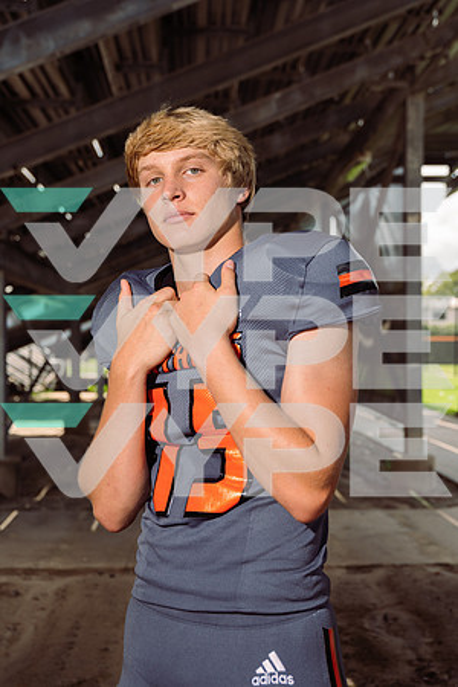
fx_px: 916
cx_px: 229
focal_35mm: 48
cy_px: 344
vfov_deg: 41.1
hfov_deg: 28.1
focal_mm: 48
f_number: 4.5
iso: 64
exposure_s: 1/250
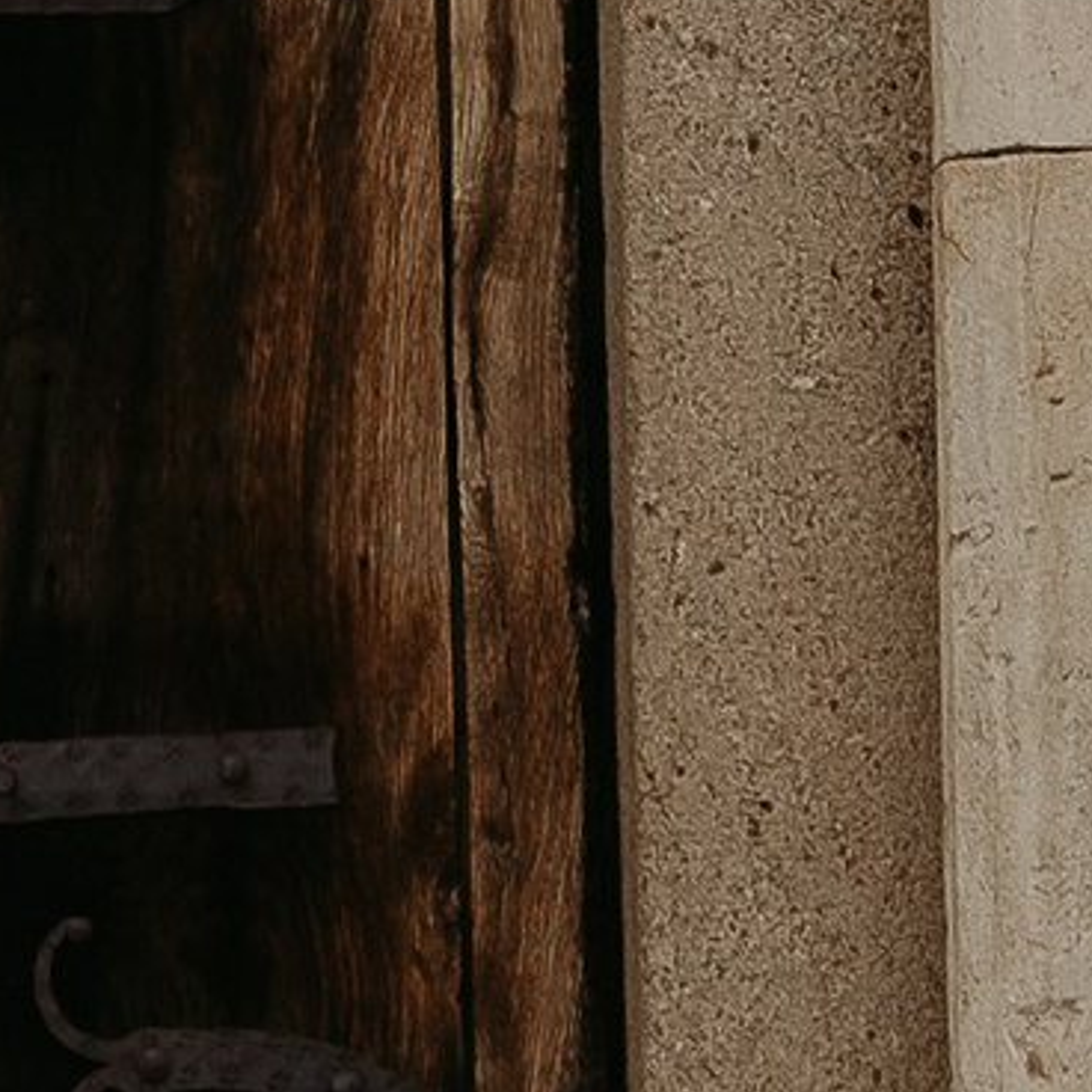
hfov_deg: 5.6
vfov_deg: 5.5
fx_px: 11064
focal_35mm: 310
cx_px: -739
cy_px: -1231
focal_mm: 35
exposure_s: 1/1000
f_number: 2.2
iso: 200
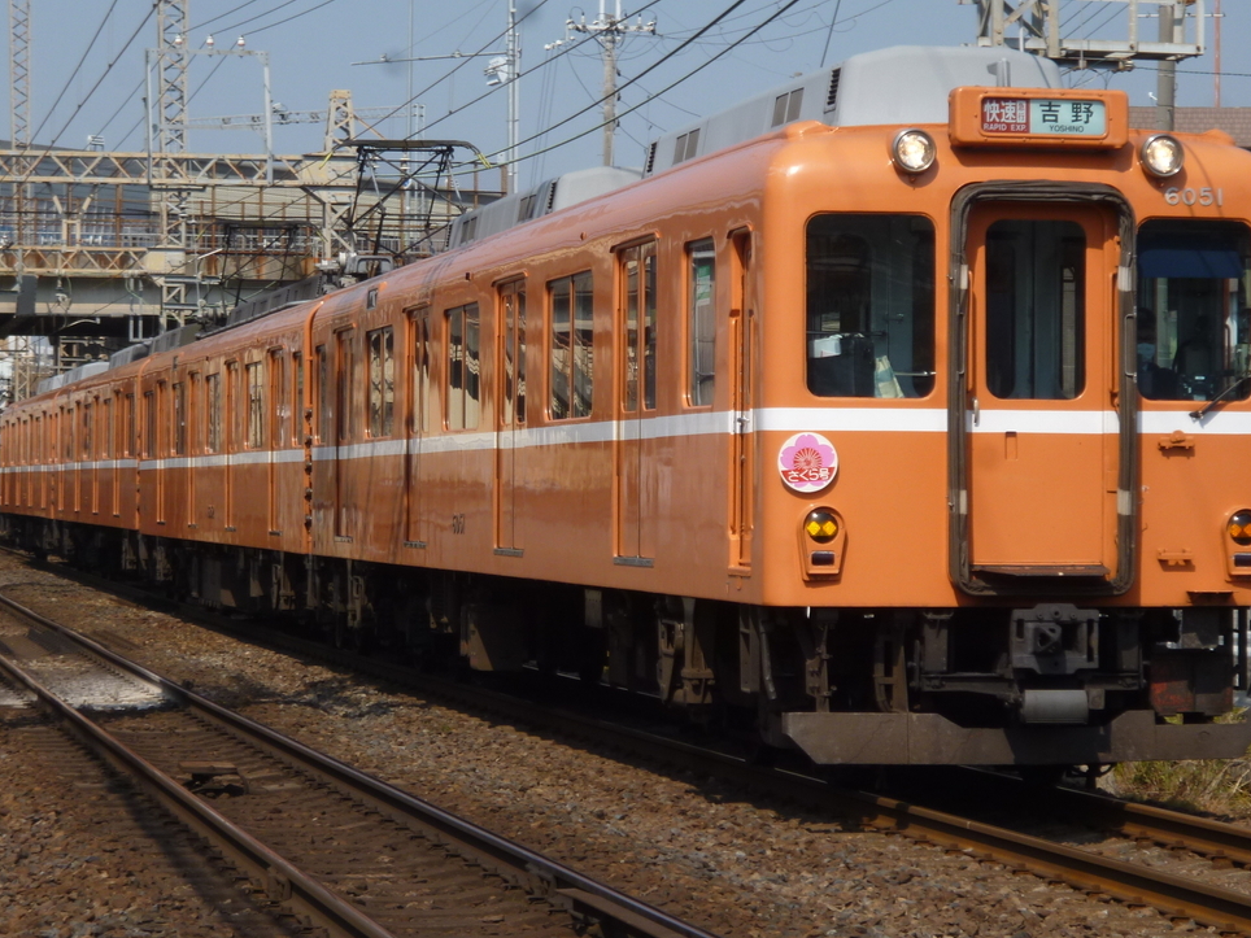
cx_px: 747
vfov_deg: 12.1
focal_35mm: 122
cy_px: 418
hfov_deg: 16.1
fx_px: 4409
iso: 100
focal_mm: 17.5
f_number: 6.2
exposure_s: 1/320
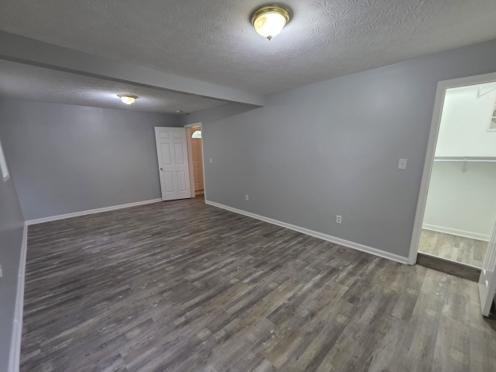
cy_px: 196
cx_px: 249
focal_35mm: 14
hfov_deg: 102.1
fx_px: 201
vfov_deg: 85.6
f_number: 1.9
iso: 160
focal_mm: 2.2
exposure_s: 1/60
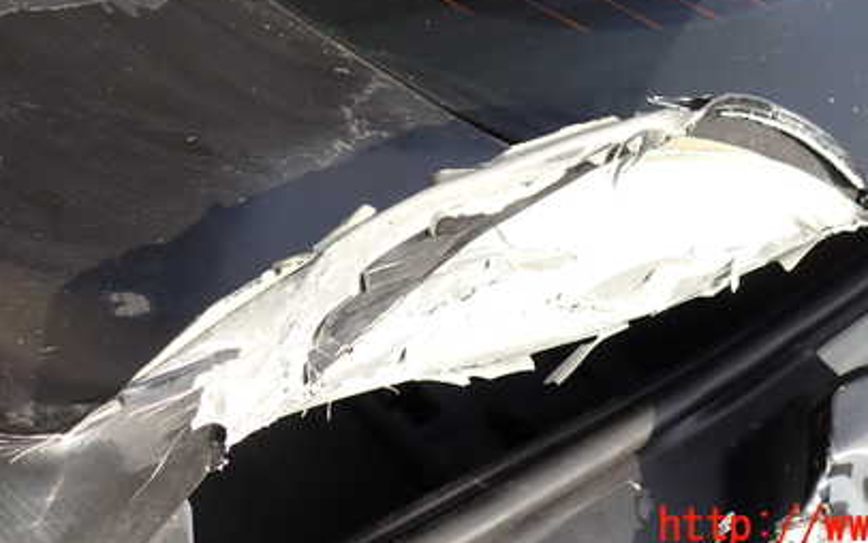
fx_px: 1112
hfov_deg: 42.5
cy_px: 73
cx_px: 500
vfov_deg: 26.7
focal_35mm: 47
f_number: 3.2
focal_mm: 5.4
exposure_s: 1/250
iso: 100
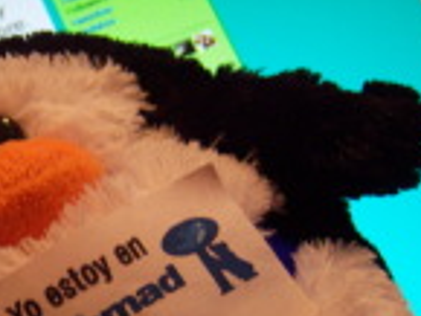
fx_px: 1059
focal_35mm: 87
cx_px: -6
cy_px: 262
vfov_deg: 16.8
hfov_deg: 21.6
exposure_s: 1/25
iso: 160
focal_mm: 7.5
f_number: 2.8
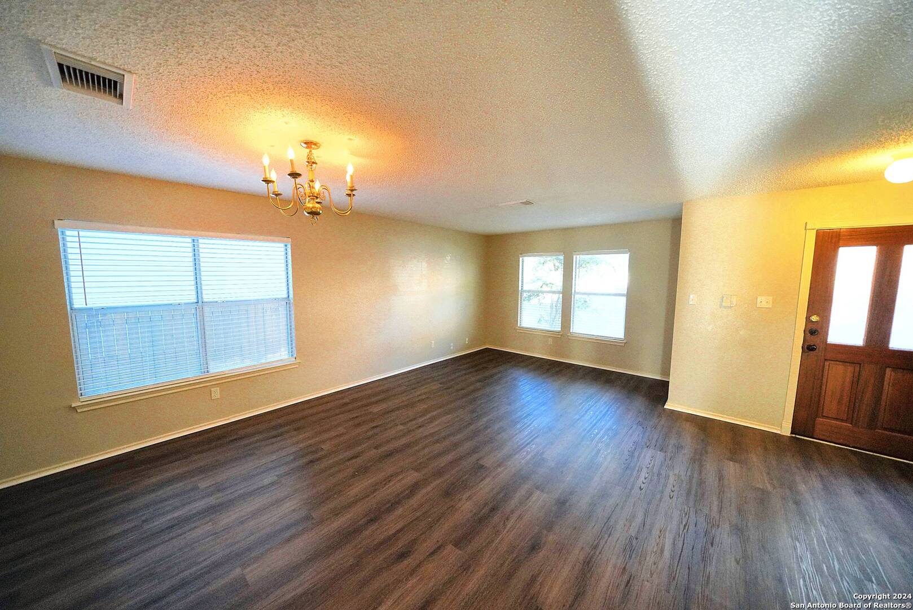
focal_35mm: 12
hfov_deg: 112.6
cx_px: 456
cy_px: 305
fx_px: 304
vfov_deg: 90.1
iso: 2500
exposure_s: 1/160
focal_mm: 12
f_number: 4
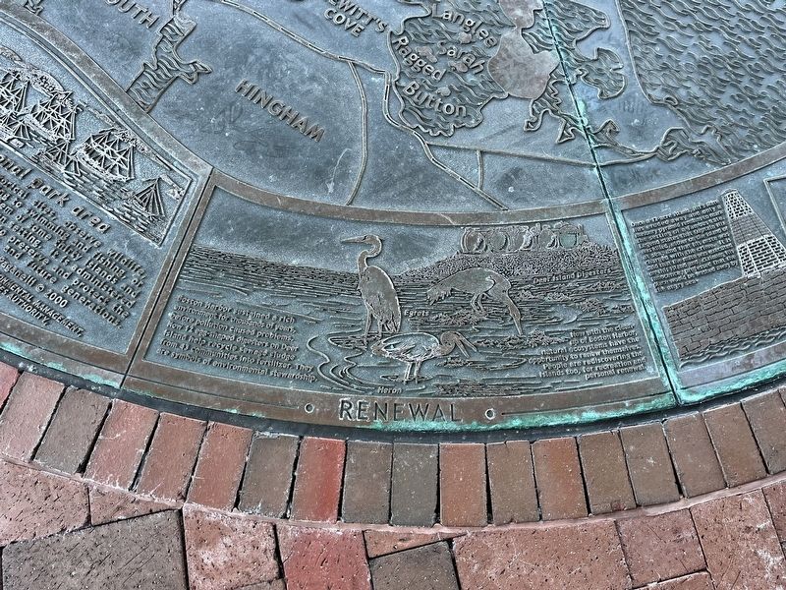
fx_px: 590
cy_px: 295
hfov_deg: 67.3
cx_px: 393
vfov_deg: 53.1
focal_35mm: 26
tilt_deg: -73.9
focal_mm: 5.1
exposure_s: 1/121
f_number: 1.6
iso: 125
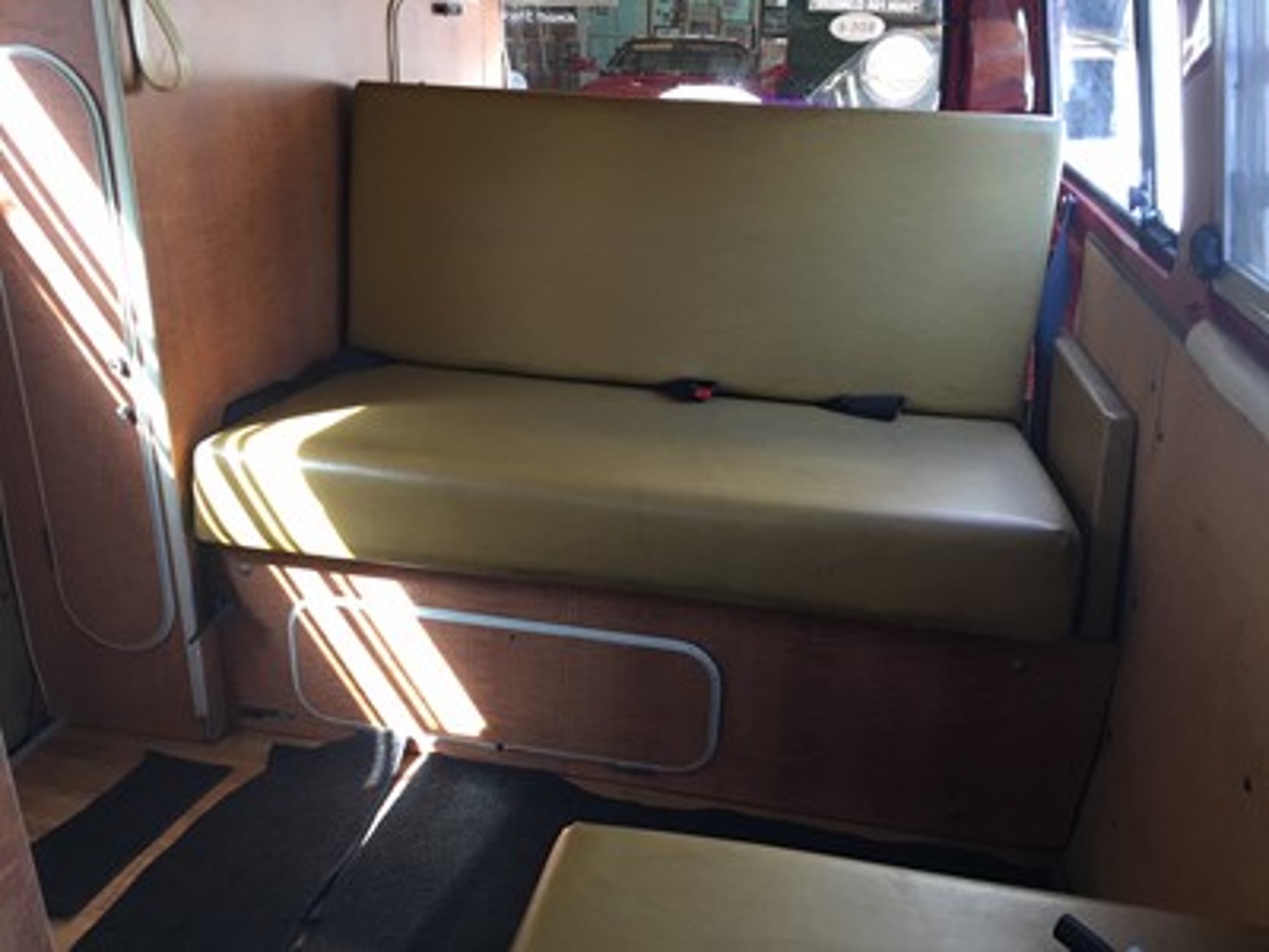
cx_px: 634
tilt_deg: -20.7
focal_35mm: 29
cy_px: 476
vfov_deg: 48.2
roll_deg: -2.0
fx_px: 1063
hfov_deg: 61.7
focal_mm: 4.15
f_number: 2.2
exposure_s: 1/33
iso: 32
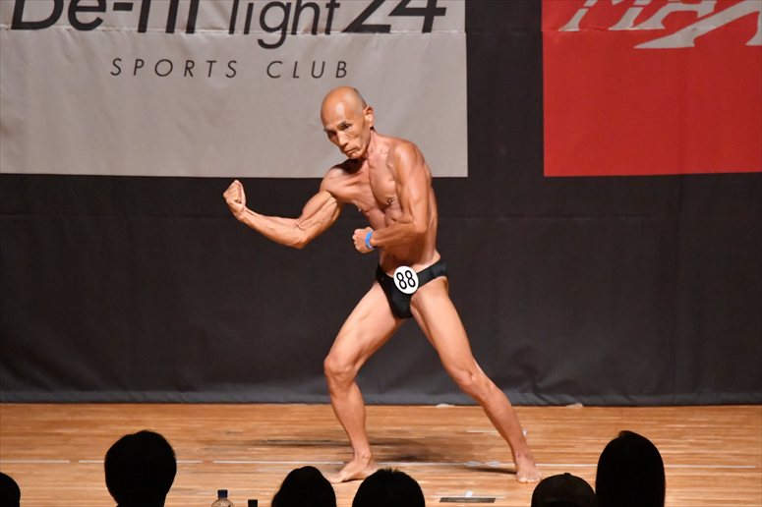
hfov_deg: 6.9
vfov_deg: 4.6
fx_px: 6347
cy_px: 254
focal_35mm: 300
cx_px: 381
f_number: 5.6
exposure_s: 1/400
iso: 12800
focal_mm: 200
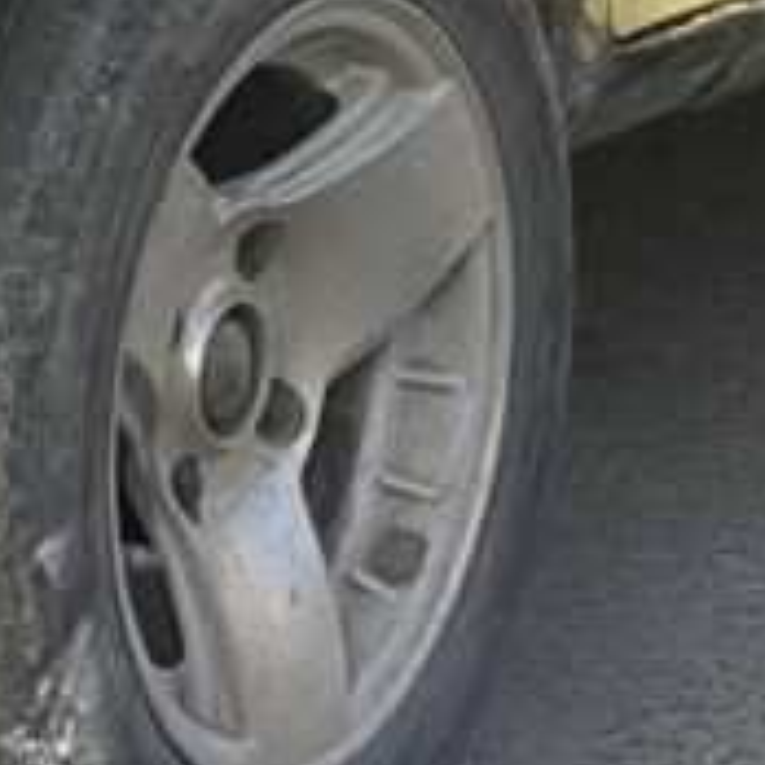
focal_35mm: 396
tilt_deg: -5.4
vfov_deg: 4.3
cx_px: -1477
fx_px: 9901
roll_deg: +0.2
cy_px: -1229
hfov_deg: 4.3
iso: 20
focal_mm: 6
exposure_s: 1/452
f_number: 2
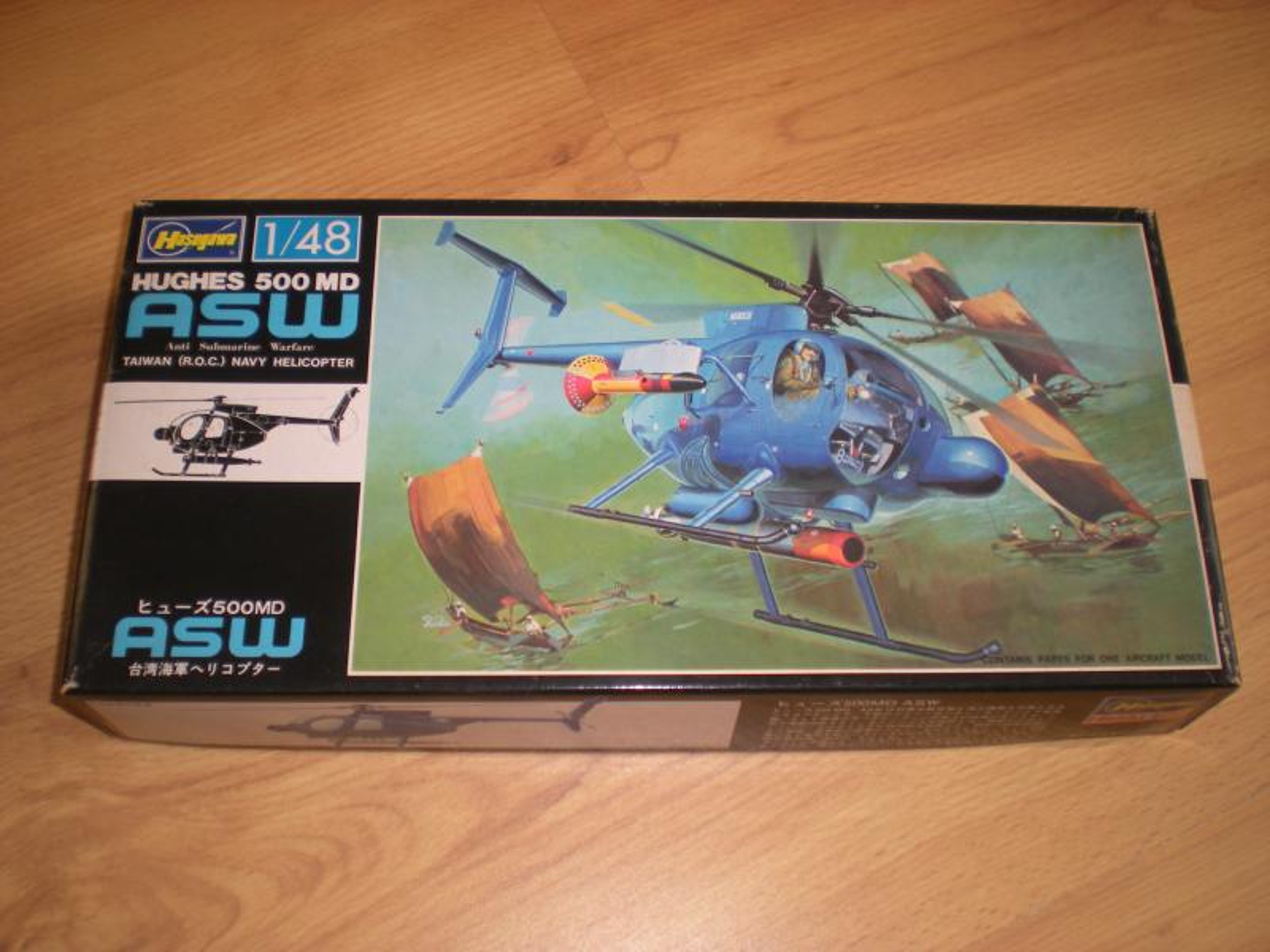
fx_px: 1394
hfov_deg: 49.0
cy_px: 476
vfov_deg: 37.7
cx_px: 635
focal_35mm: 38
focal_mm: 6.3
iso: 64
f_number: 3.1
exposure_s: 1/61.4
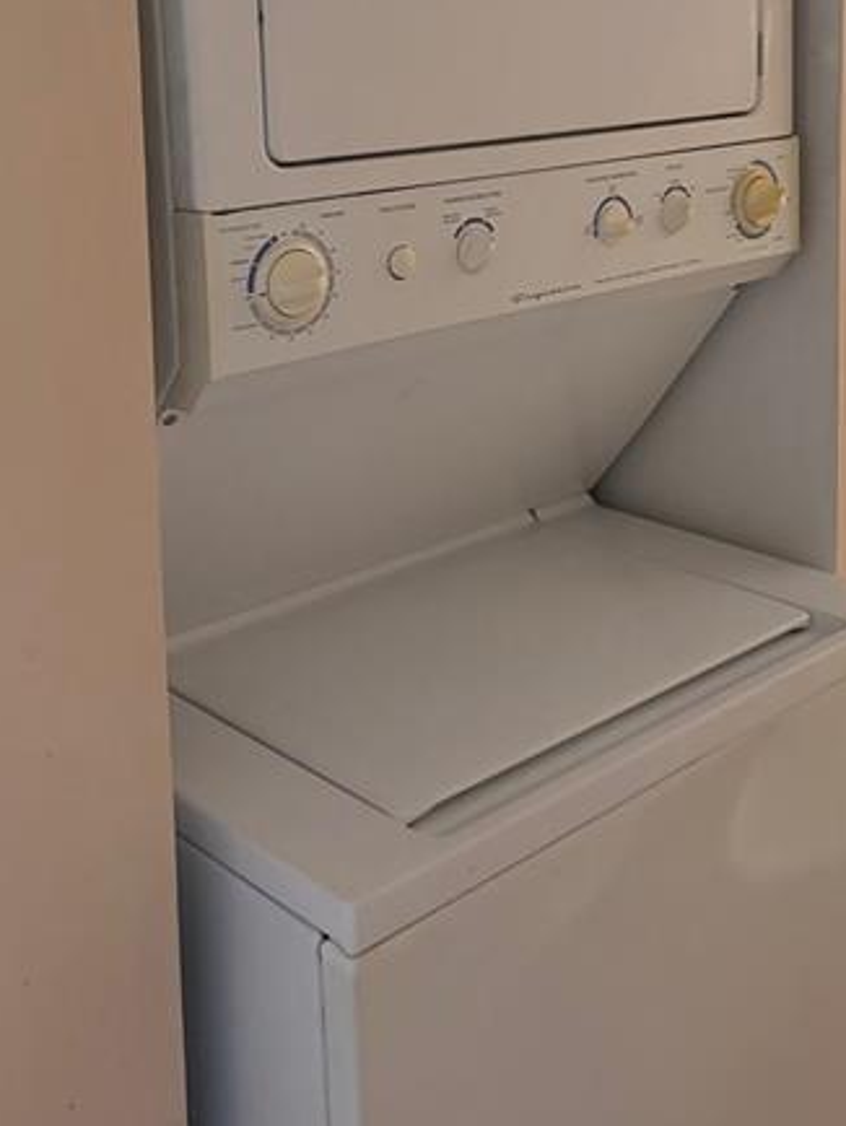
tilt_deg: -5.8
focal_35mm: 46
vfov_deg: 39.3
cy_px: 197
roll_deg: +1.1
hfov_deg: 31.5
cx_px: 477
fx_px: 1497
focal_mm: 5.96
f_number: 1.6
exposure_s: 1/30
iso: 640
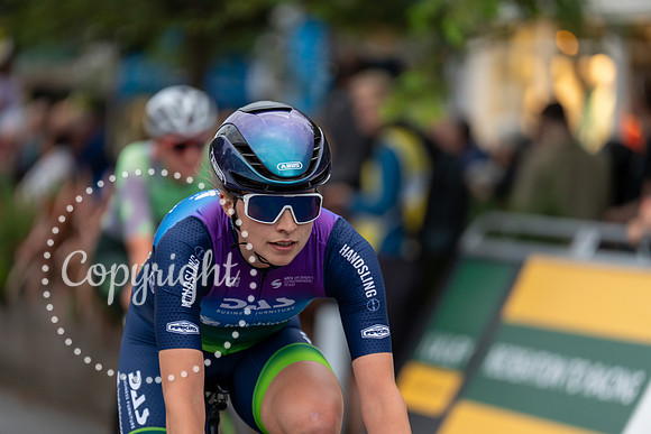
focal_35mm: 200
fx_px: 3617
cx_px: 326
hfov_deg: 10.3
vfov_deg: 6.9
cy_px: 217
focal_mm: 200
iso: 1000
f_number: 2.8
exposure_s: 1/800
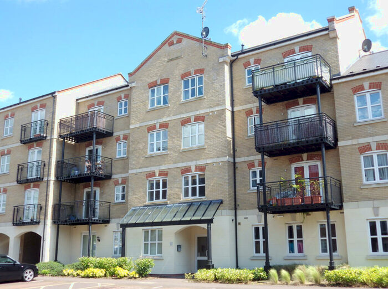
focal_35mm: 41
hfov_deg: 45.9
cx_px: 194
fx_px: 459
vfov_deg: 35.0
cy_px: 144
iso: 100
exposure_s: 1/400
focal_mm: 7.4
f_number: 3.6
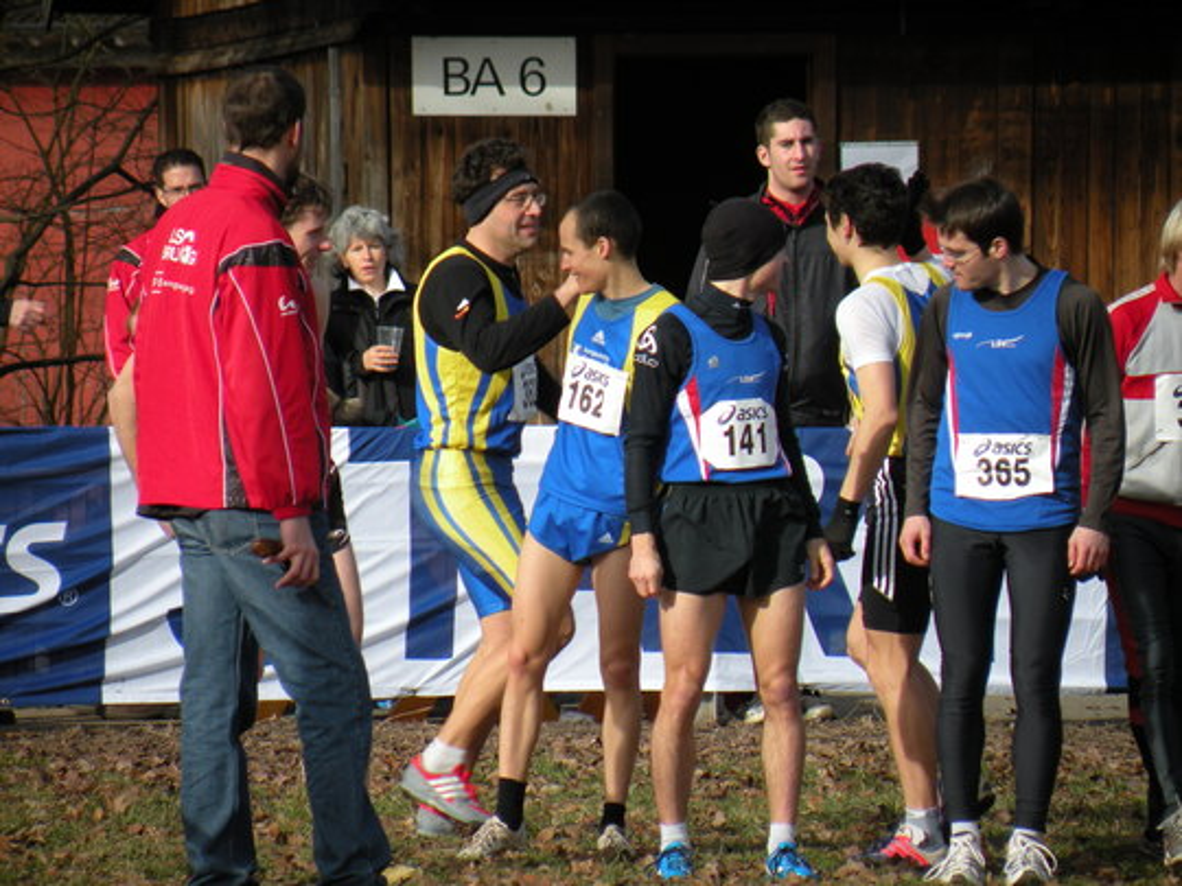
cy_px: 443
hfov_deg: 4.1
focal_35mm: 486
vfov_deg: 3.1
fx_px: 16595
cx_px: 591
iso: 64
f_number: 4.5
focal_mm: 84.2
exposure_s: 1/388
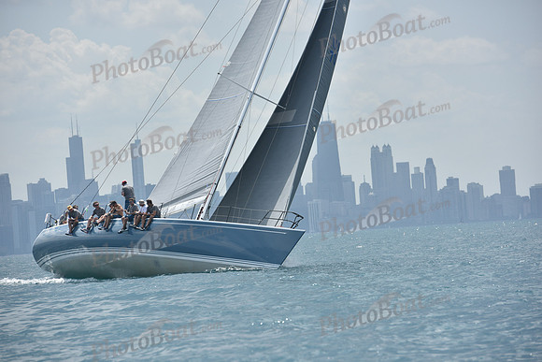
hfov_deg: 10.3
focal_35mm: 200
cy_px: 181
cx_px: 271
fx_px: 3012
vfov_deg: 6.9
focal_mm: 200
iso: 250
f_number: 8
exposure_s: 1/1250
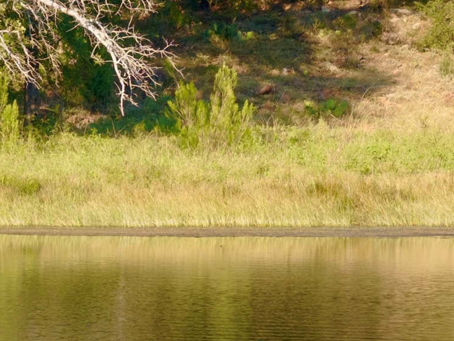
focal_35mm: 451
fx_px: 5913
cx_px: 369
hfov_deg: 4.4
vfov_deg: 3.3
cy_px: 218
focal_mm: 30.71
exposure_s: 1/20
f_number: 3.4
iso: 110
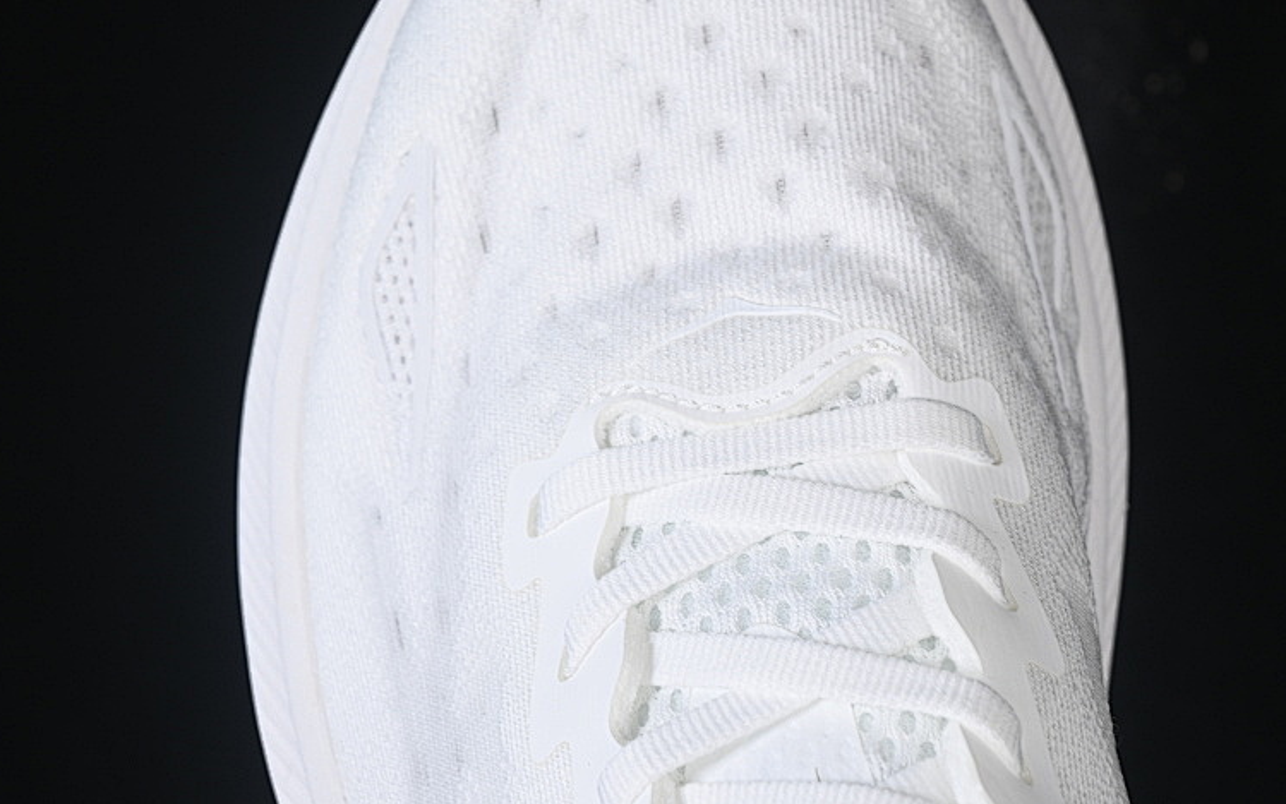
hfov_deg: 18.9
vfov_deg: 11.9
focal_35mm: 110
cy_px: 315
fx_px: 3856
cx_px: 708
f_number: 7.1
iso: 160
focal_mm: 50
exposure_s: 1/100
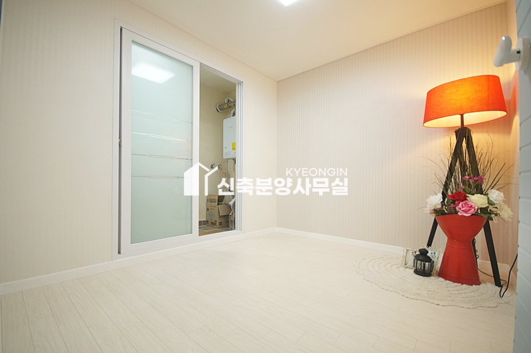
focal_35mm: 15
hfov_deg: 100.4
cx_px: 266
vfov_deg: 77.2
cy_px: 176
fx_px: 221
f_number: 4
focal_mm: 10
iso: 800
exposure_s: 1/80
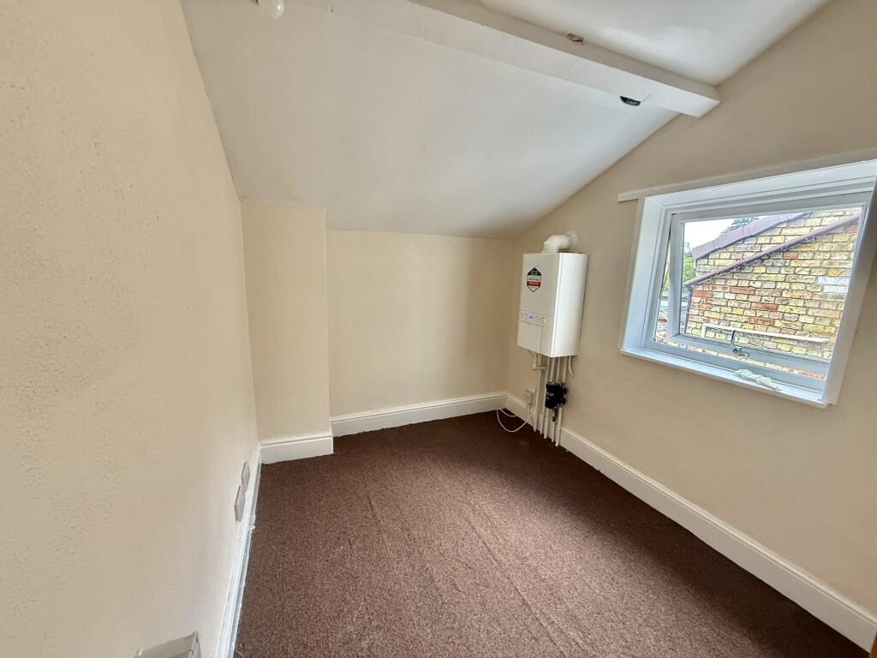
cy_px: 329
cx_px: 438
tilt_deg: -10.8
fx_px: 355
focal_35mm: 14
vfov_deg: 85.7
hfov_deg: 102.1
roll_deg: -0.8
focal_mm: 2.22
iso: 320
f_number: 2.2
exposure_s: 1/99
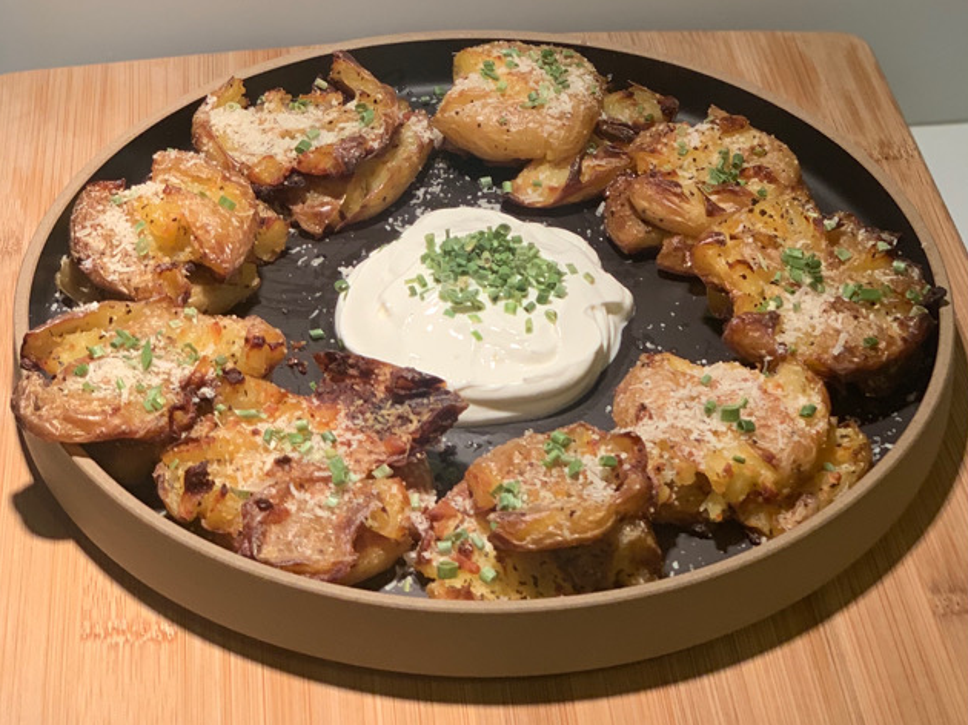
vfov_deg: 27.5
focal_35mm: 53
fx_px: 1482
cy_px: 367
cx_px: 482
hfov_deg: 36.2
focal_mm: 6
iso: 100
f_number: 2.4
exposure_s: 1/120
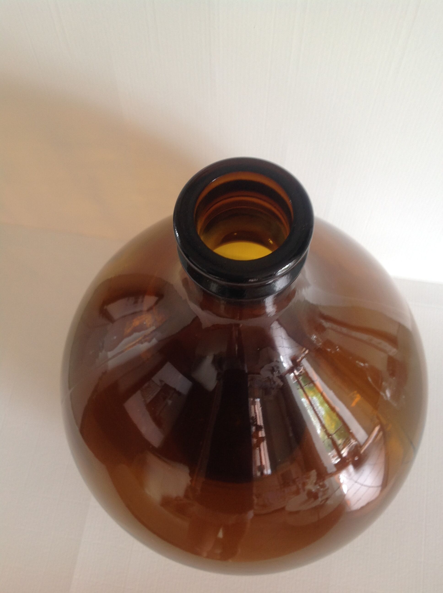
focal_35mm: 35
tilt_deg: -69.6
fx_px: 599
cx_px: 222
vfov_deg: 52.7
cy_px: 296
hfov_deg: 40.6
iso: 50
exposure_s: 1/20
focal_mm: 4.28
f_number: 2.4
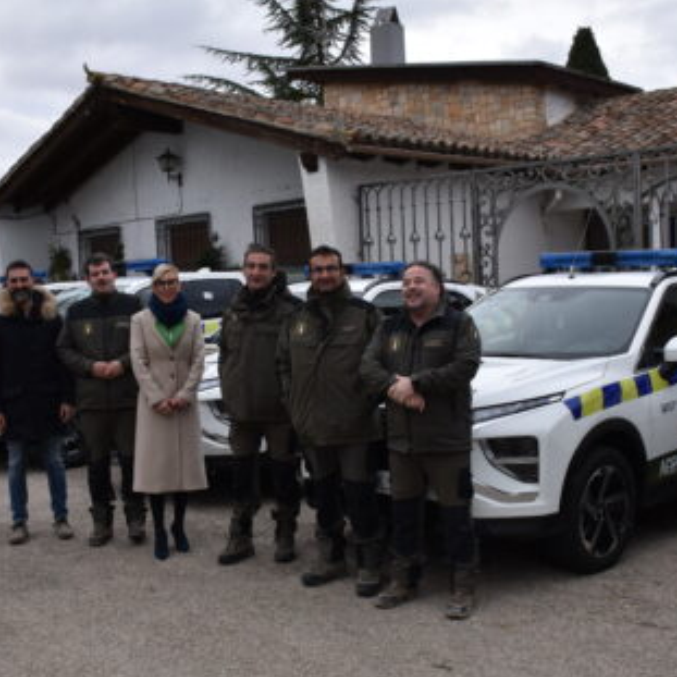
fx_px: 974
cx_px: 279
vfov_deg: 38.3
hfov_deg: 38.2
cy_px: 379
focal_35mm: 44
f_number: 8
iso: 220
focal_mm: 18
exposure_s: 1/250
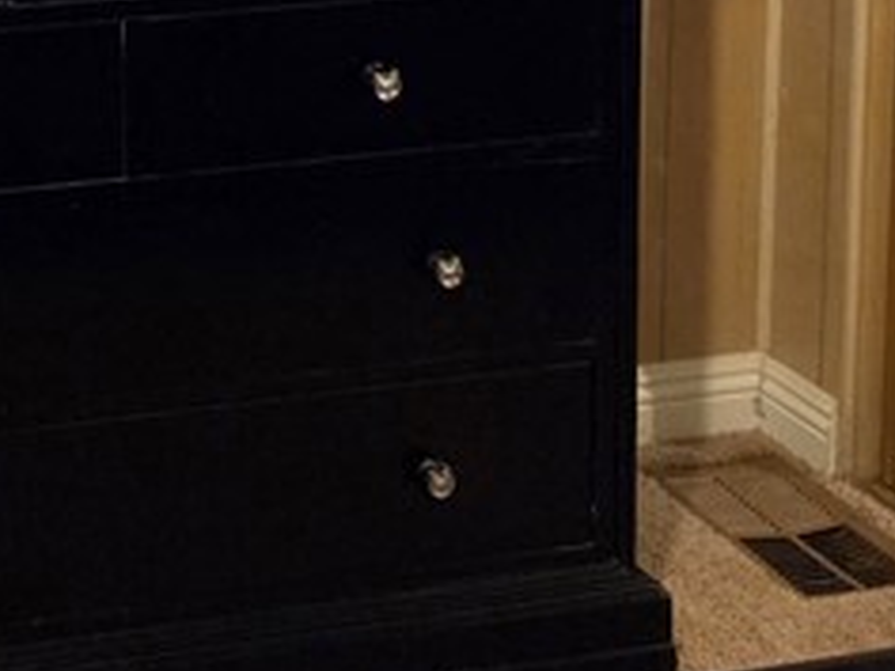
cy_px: -398
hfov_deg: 18.2
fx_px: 2586
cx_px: -296
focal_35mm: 100
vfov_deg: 13.7
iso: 1600
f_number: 1.4
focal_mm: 6.5
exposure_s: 1/120
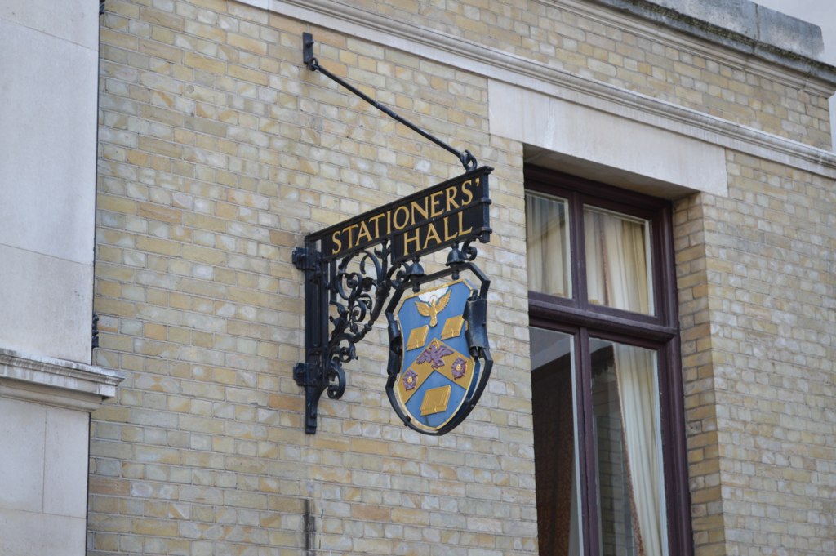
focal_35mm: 82
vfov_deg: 16.5
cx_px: 418
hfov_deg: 24.6
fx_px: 1914
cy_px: 278
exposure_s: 1/125
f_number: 5.6
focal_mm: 55
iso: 360
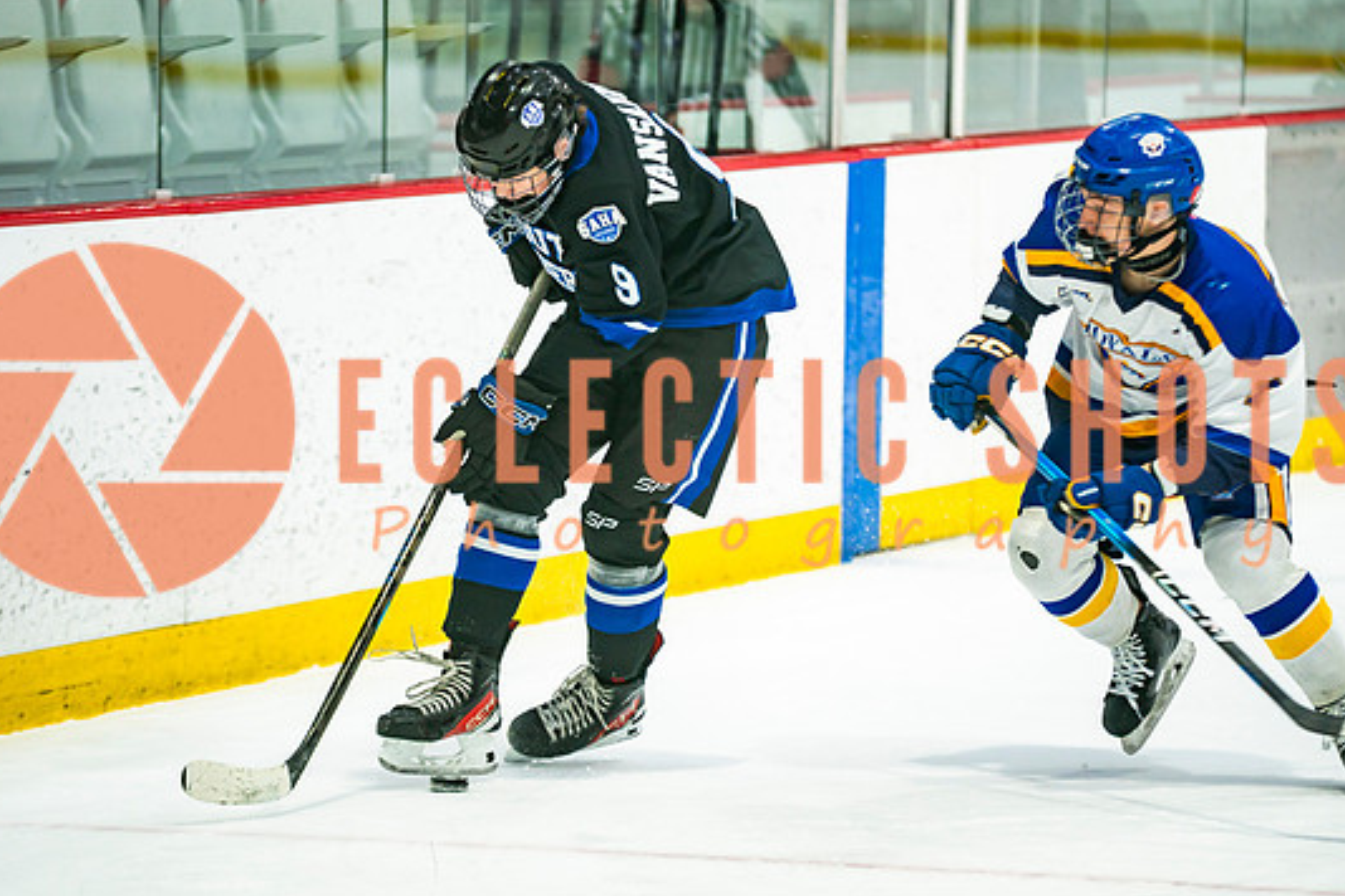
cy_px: 379
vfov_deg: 5.6
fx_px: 9190
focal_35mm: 246
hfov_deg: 8.4
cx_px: 685
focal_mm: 200
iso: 640
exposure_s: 1/640
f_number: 2.8
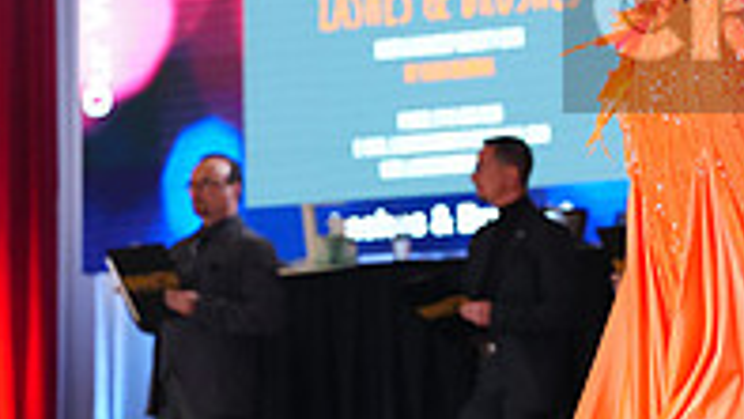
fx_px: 4697
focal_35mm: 238
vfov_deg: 5.1
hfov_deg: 8.9
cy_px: 13
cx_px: 974
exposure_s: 1/640
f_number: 3.2
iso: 3200
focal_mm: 77
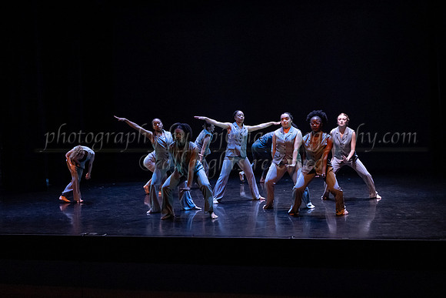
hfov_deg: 44.3
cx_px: 224
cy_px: 149
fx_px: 548
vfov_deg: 30.4
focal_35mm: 44
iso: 4000
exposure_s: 1/320
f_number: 4
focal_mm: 40
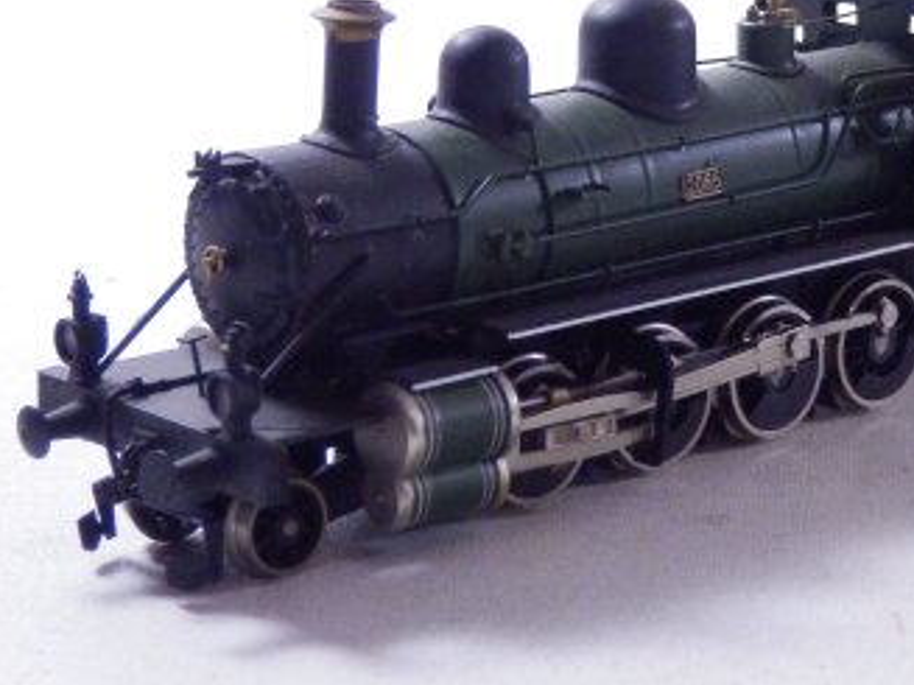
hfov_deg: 16.1
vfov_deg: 12.2
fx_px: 3194
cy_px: 87
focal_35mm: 121
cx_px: 805
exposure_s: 1/160
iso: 800
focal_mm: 11.9
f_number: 4.4
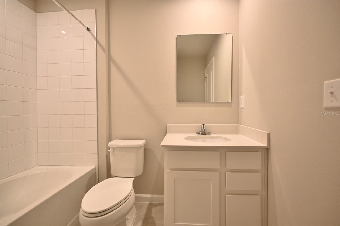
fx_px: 146
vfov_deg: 75.4
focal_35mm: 16
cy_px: 113
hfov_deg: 98.6
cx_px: 170
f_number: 4
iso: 640
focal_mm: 15.5
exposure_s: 1/125
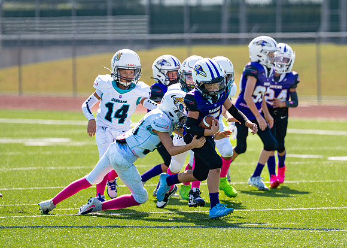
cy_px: 115
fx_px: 3251
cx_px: 202
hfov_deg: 6.1
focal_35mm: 330
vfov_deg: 4.4
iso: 100
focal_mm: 200
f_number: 2.8
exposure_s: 1/2000
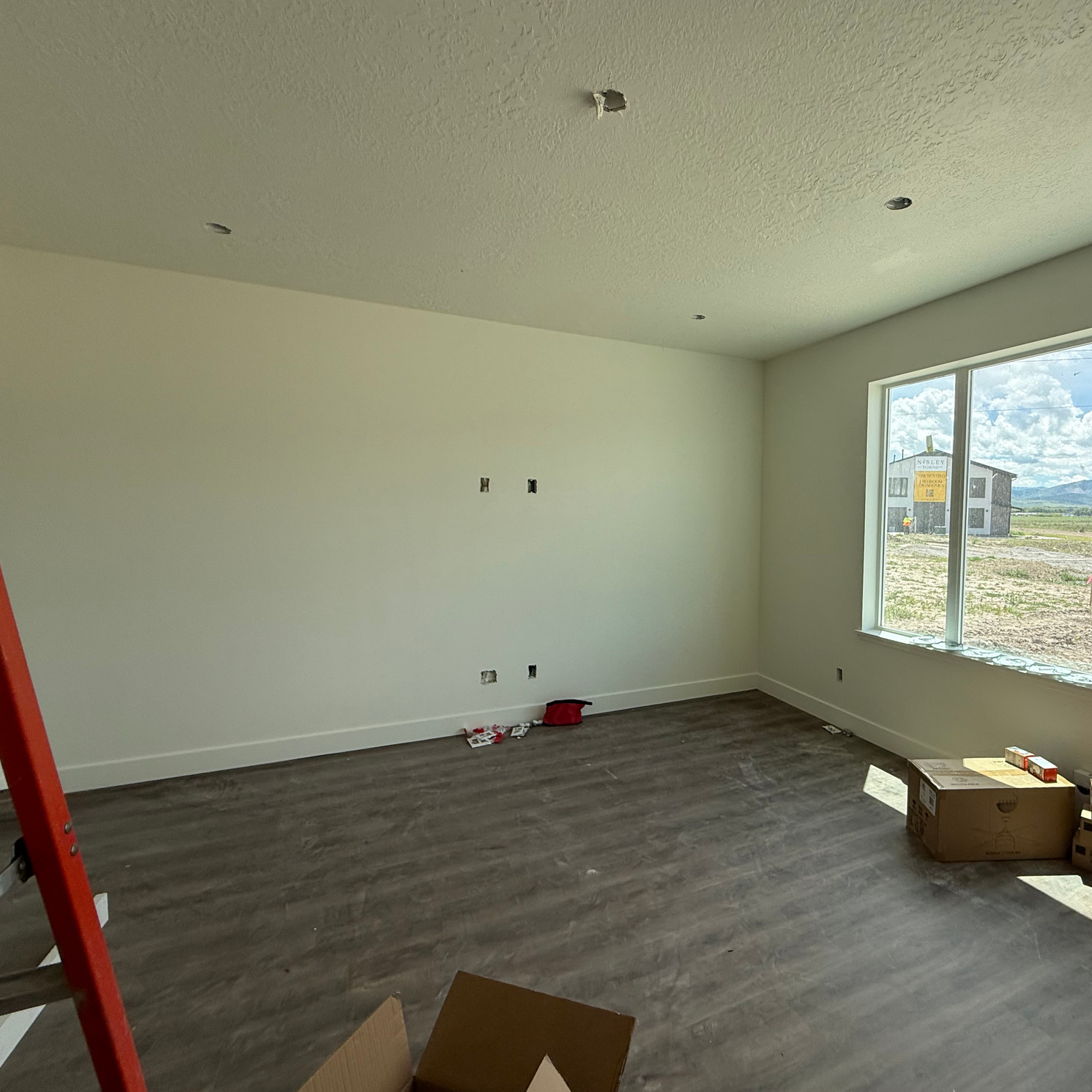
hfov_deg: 82.5
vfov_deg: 84.0
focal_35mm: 17
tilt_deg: -2.7
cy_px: 545
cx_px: 679
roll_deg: -0.8
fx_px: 607
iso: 64
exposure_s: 1/579
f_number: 2.2
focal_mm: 2.22
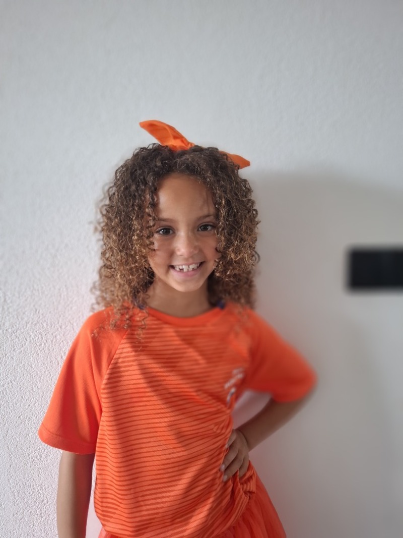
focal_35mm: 23
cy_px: 269
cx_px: 202
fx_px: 357
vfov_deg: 73.9
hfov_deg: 58.9
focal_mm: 5.54
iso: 320
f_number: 1.8
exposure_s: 1/33
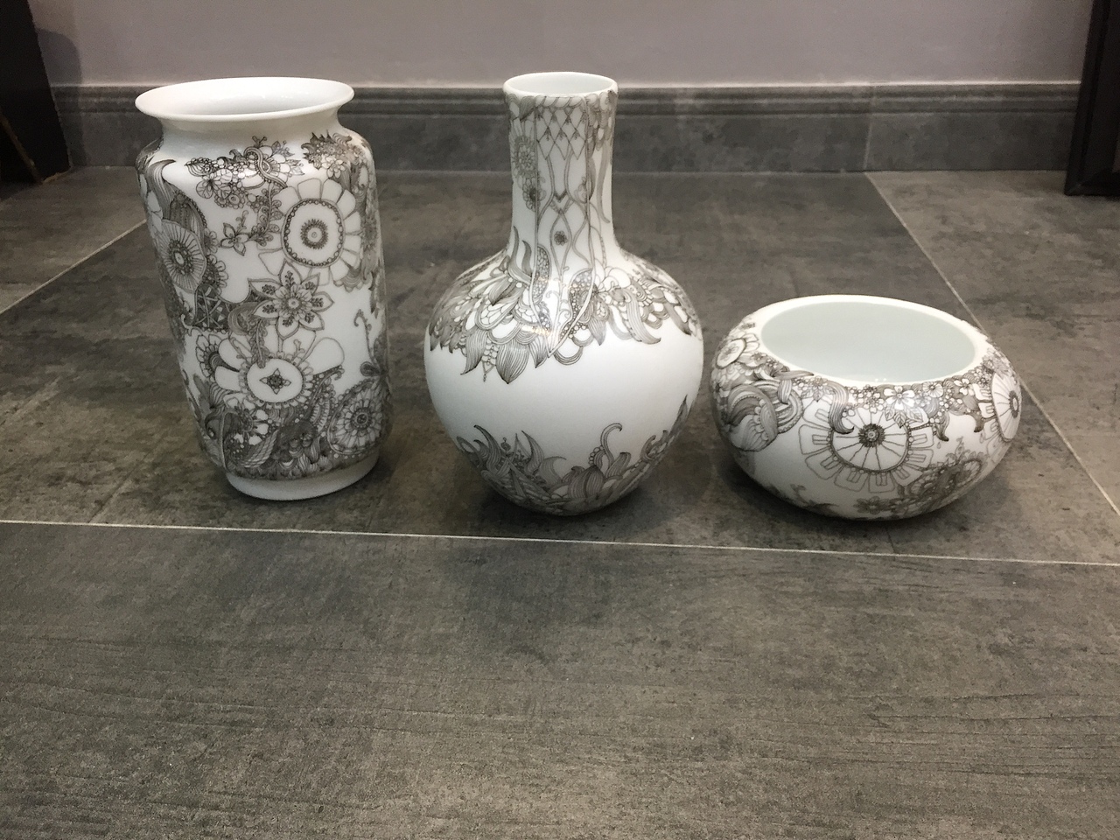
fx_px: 938
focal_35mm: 29
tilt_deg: -27.8
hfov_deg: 61.7
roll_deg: -1.0
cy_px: 420
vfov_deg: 48.2
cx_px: 560
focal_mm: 4.15
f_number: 2.2
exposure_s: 1/33
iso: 100
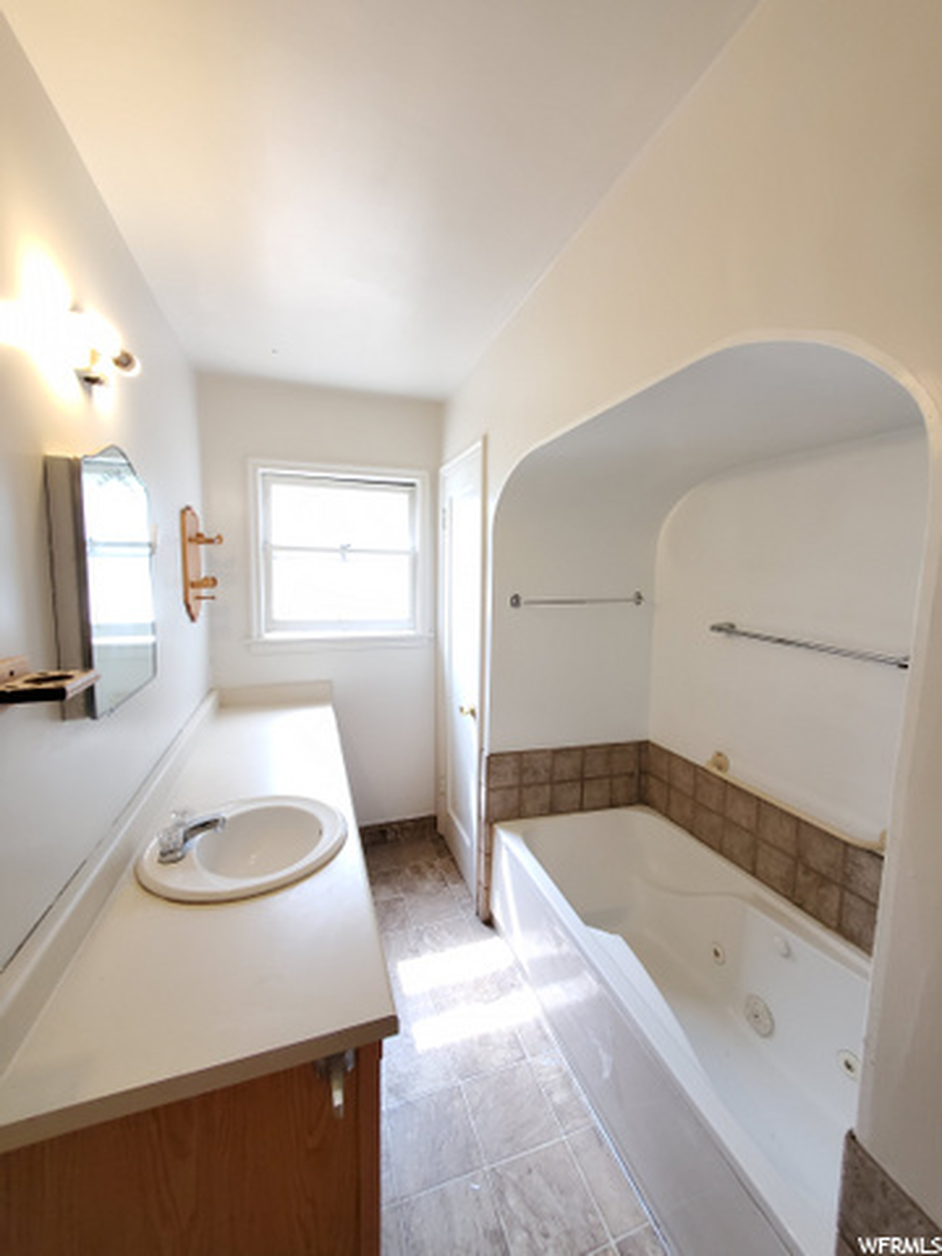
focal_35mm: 13
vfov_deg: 106.2
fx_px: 472
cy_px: 628
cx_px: 471
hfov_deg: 89.9
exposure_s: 1/59
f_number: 2.2
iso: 250
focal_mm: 1.8
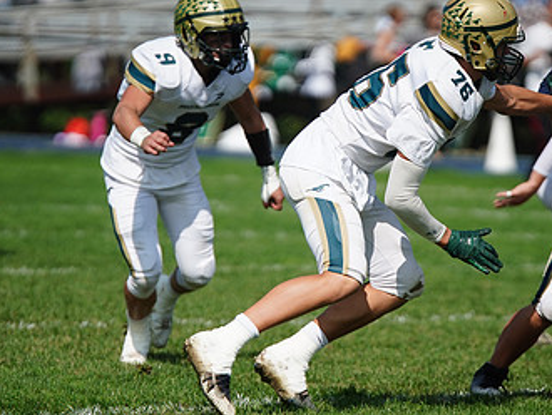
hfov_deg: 3.9
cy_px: 163
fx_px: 8091
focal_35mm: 507
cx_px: 304
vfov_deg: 2.9
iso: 400
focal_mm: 300
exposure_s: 1/8000
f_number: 2.8
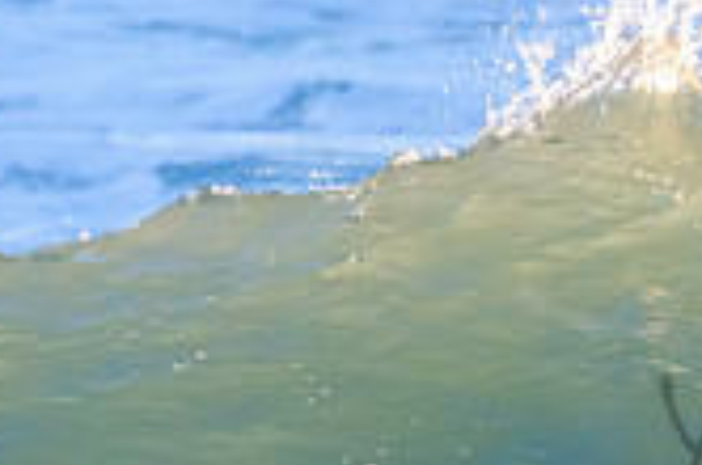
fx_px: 41455
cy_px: 404
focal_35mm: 2130
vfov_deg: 0.6
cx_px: 1095
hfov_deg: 1.0
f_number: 5.6
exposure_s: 1/2000
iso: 1000
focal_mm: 500
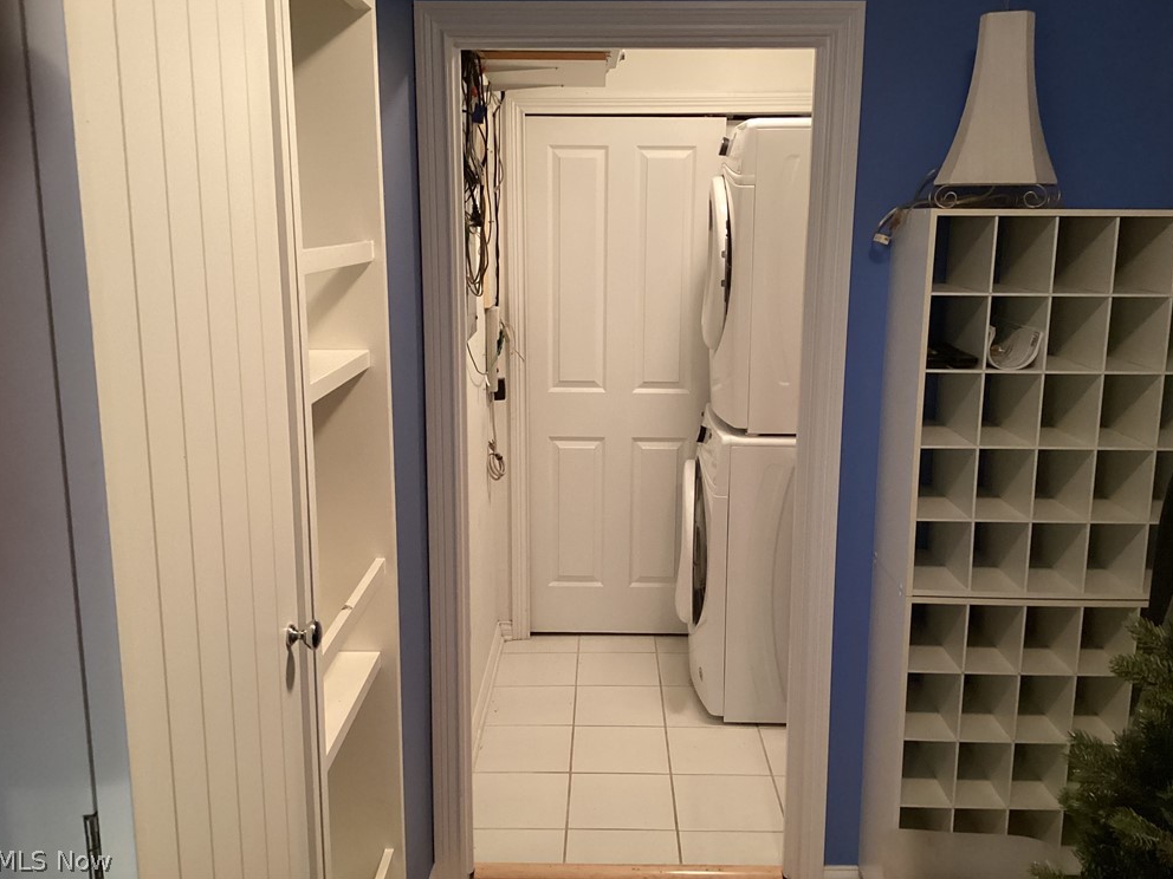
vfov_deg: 44.2
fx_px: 1084
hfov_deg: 56.8
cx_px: 594
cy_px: 427
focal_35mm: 32
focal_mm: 3.3
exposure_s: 1/40
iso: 320
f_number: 2.4
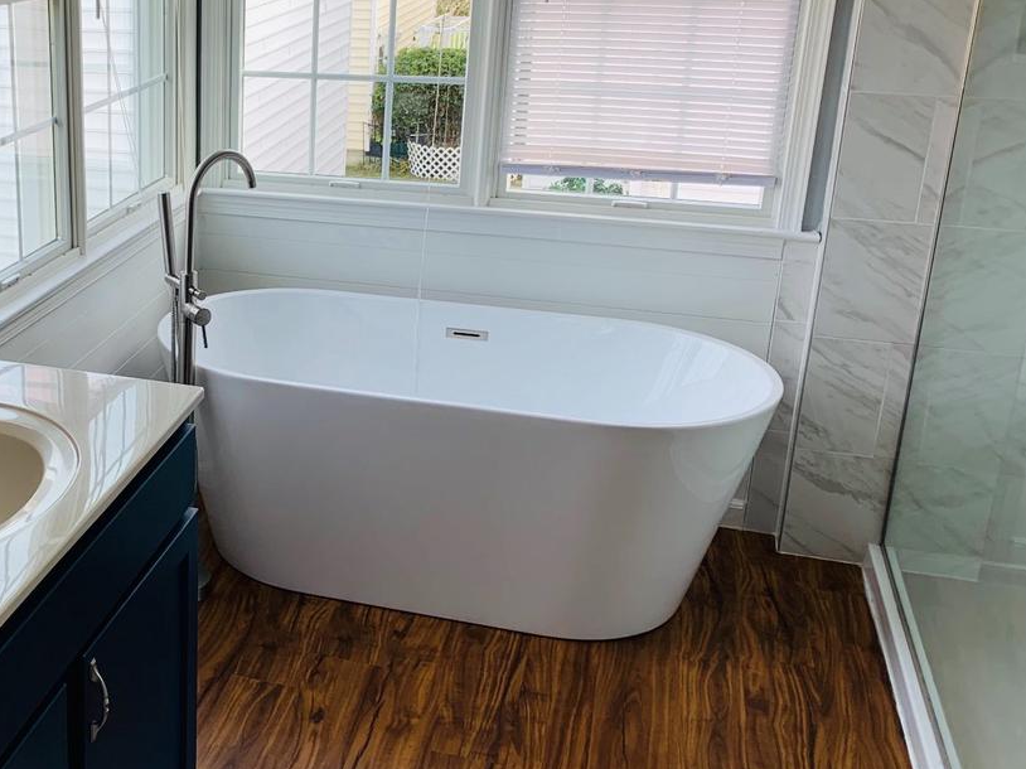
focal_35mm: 46
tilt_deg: -17.3
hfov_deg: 39.1
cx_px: 158
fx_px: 1363
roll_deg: +1.3
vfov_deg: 31.5
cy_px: 354
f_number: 1.8
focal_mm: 4.25
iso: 25
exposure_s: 1/157
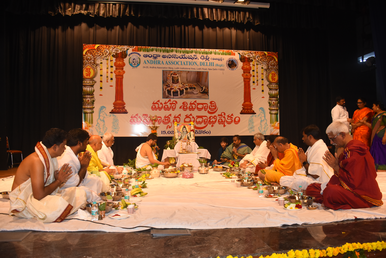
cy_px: 129
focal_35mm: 27
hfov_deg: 67.4
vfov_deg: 48.0
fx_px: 290
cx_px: 193
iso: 1250
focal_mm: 18
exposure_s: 1/125
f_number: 4
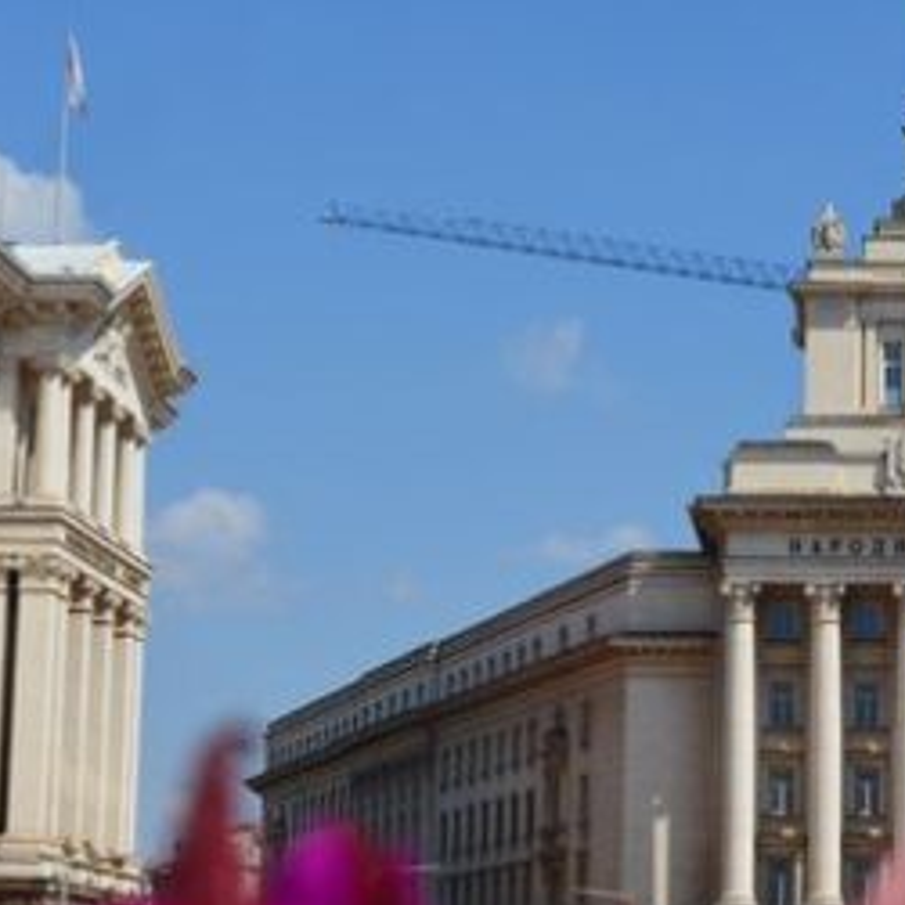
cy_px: 398
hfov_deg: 14.3
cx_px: 945
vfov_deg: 14.5
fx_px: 3549
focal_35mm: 120
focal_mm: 34
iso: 100
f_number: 13
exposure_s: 1/200
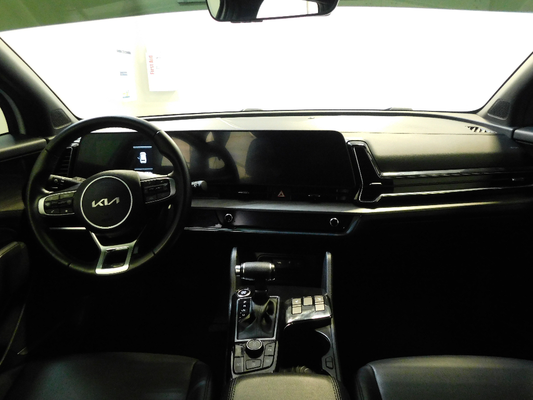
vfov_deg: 58.9
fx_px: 354
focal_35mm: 23
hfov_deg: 73.9
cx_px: 266
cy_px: 200
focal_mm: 4
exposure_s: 1/8
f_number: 3
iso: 800
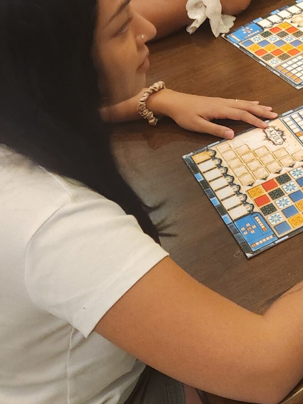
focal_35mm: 66
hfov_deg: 20.2
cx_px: 403
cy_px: 10
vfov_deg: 27.8
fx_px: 770
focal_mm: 5.4
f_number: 1.8
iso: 640
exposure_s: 1/50
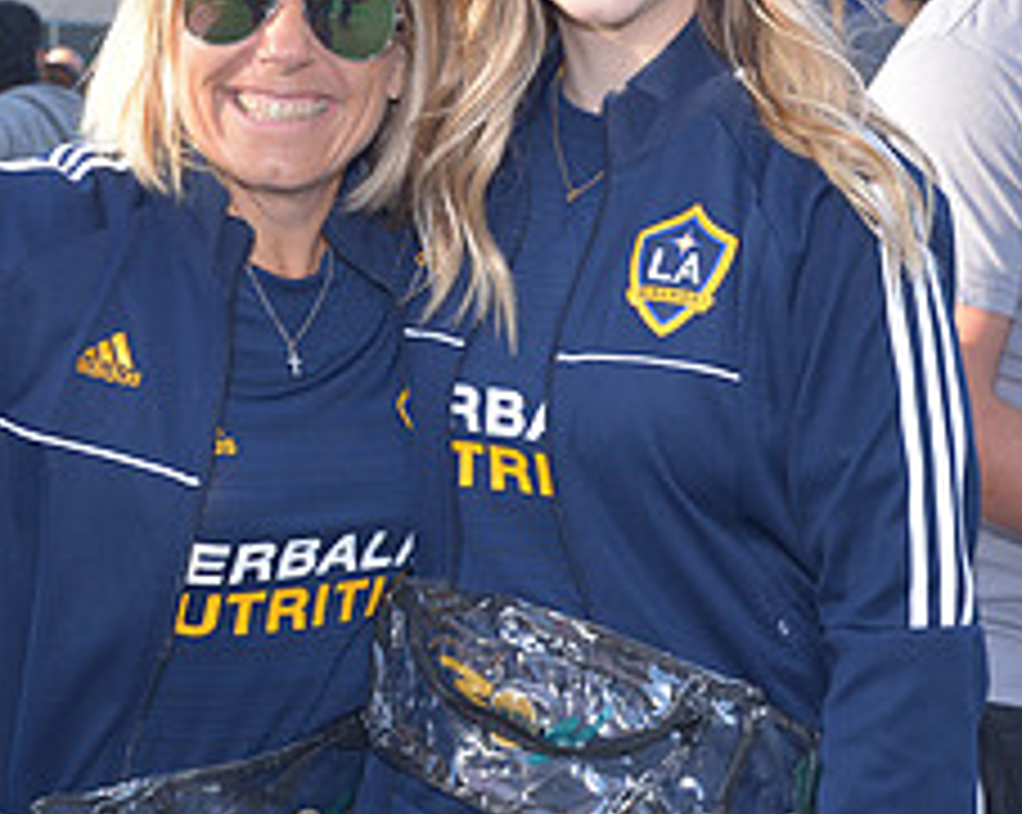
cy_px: 380
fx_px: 2900
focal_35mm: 96
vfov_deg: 16.0
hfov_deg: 20.0
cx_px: 396
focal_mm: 40
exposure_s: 1/200
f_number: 7.1
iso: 500
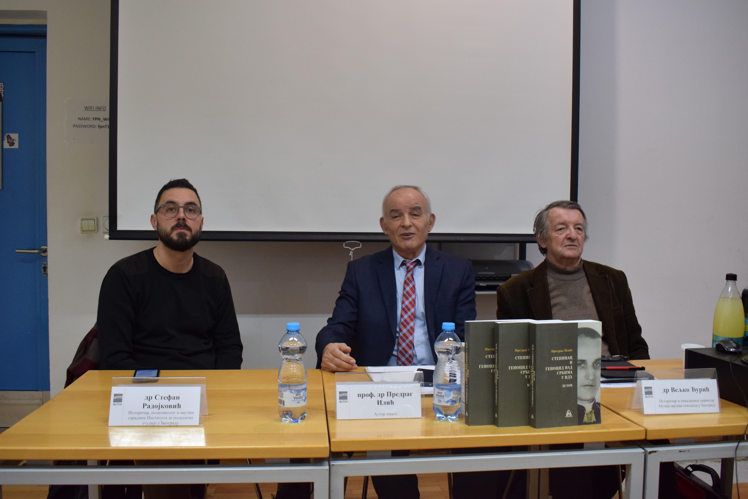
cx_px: 374
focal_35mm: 32
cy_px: 250
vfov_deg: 41.7
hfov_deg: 59.5
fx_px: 654
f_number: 5.6
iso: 1000
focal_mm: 21
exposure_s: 1/40
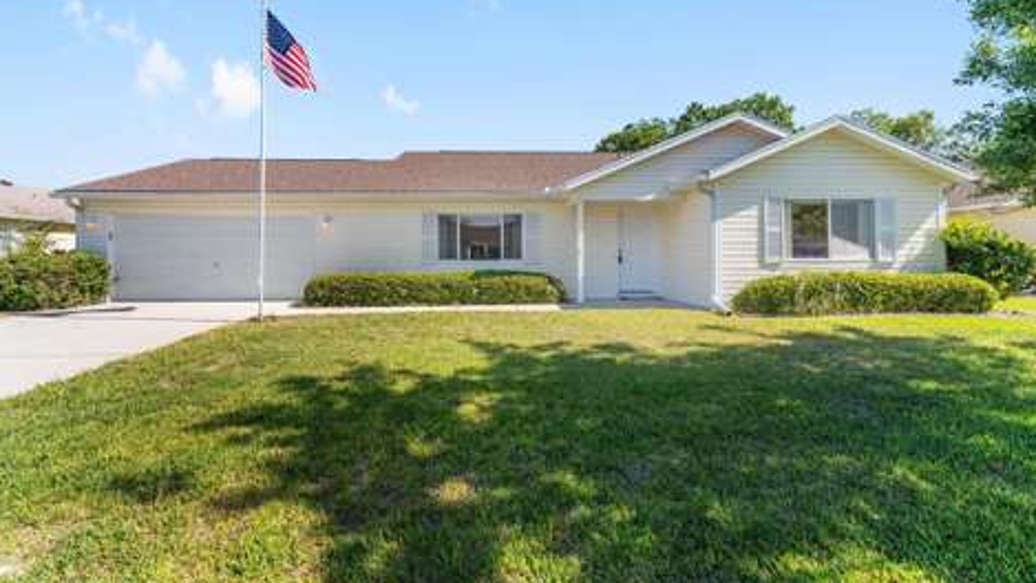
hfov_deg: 103.0
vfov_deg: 70.3
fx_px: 412
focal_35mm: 15
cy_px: 257
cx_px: 510
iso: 400
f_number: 7.1
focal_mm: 14
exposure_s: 1/1000
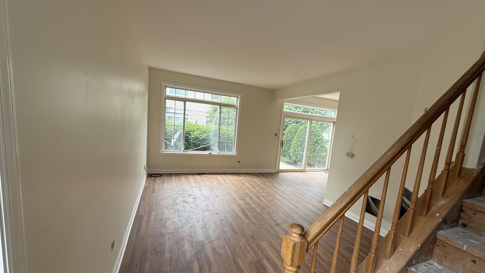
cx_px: 252
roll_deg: -5.1
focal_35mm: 16
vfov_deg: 66.8
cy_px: 153
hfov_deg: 99.3
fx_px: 206
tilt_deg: -6.6
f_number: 2.2
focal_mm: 2.22
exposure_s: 1/167
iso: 50
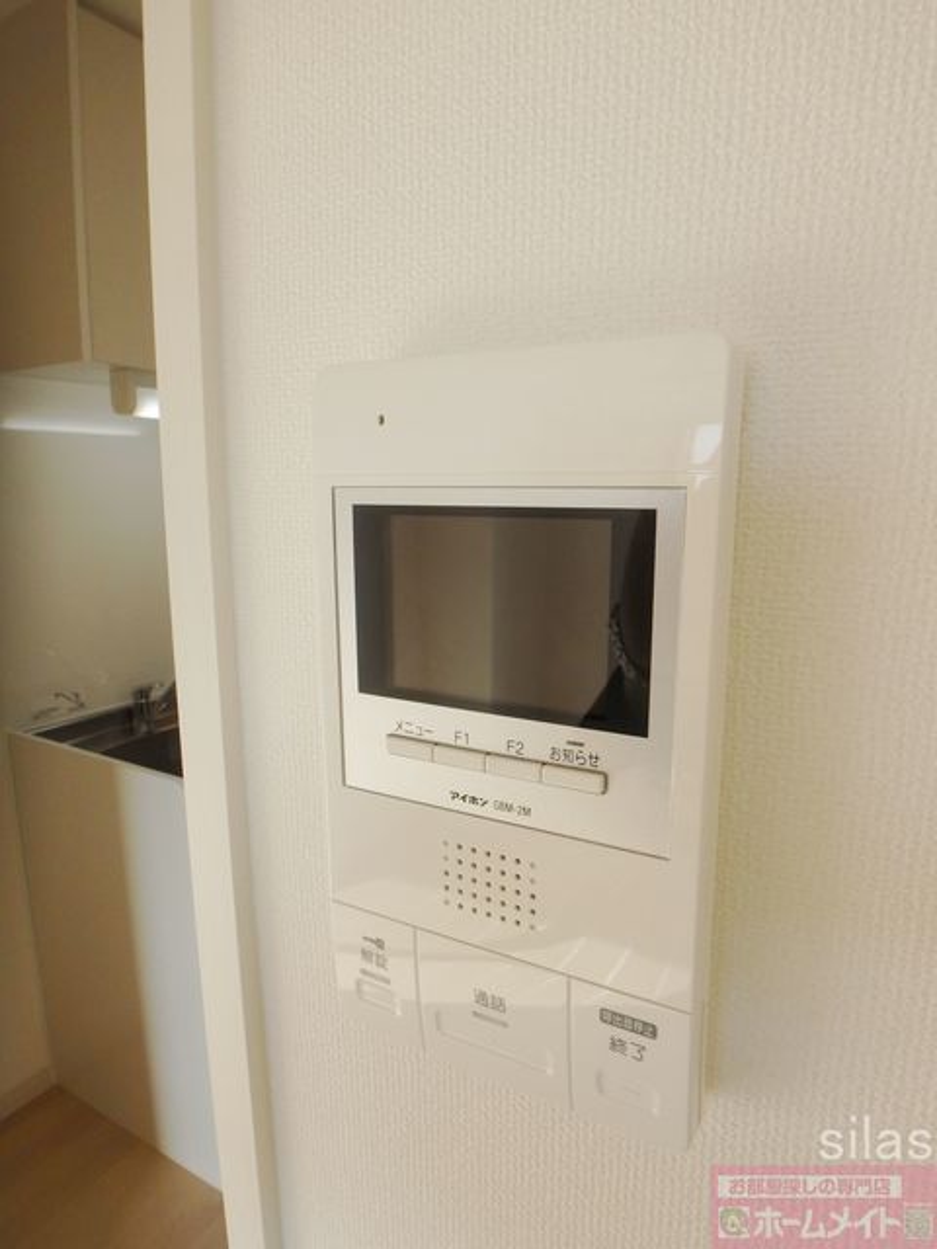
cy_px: 624
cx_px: 468
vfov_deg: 79.0
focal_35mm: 21
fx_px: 758
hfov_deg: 63.4
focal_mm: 3.7
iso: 125
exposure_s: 1/200
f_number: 3.5
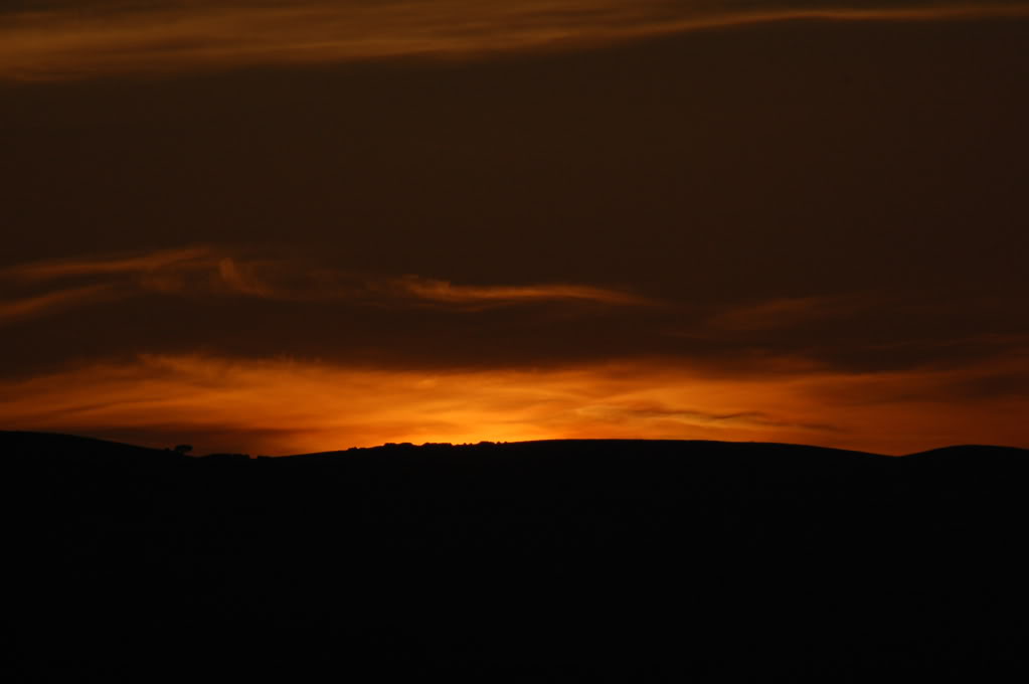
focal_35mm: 450
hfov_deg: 4.6
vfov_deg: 3.0
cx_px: 514
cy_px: 342
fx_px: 12850
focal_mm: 300
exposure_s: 1/3200
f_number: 11
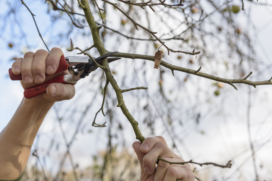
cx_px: 120
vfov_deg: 25.1
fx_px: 408
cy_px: 85
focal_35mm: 54
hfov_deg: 36.8
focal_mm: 48
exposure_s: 1/1000
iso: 400
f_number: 4
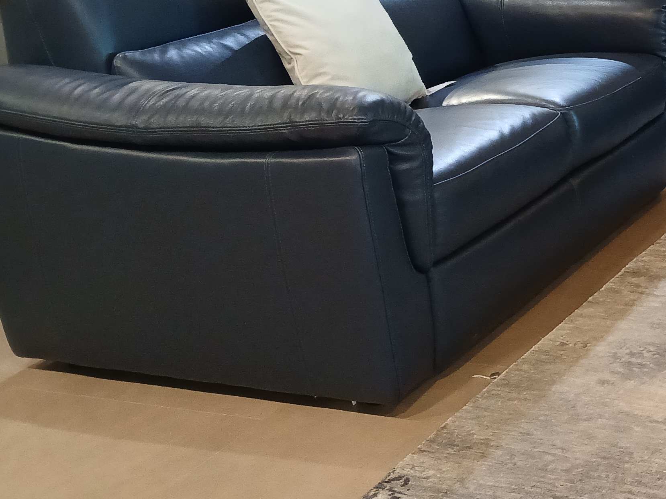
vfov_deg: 22.7
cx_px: 781
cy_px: 131
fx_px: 1231
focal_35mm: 64
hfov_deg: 27.1
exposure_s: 1/50
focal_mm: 3.98
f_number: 1.8
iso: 320
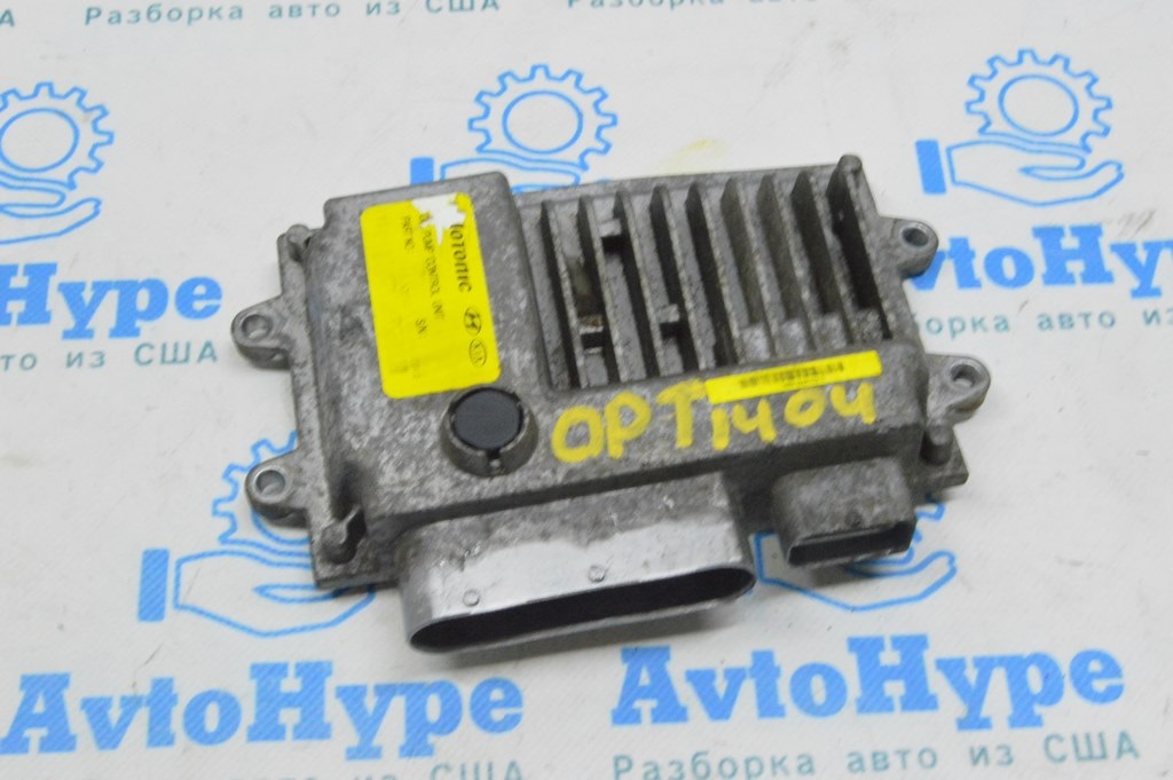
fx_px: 1856
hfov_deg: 35.1
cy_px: 390
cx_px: 586
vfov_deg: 23.7
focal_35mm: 57
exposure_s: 1/20
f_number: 20
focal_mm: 38
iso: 6400
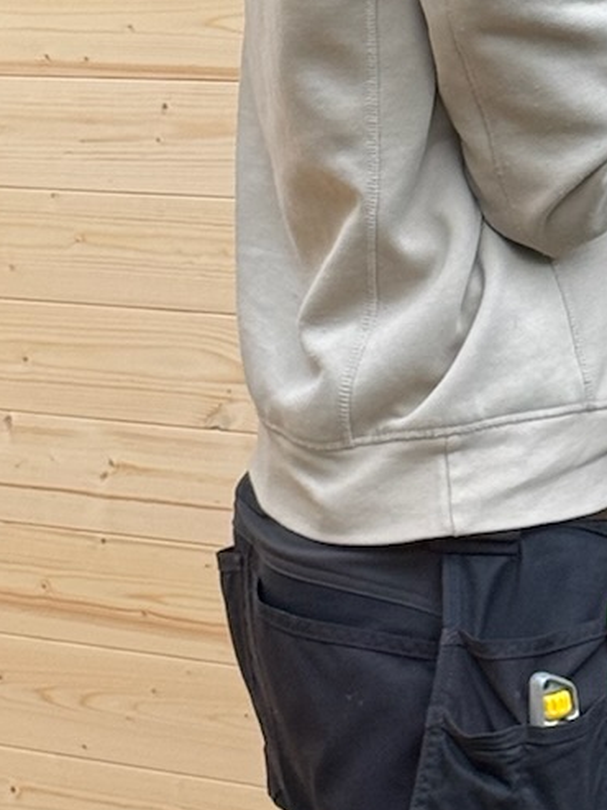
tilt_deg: +0.6
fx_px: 4657
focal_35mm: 199
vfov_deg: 9.9
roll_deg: +0.7
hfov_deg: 7.5
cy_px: -38
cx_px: 428
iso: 100
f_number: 1.78
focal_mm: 6.76
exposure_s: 1/107
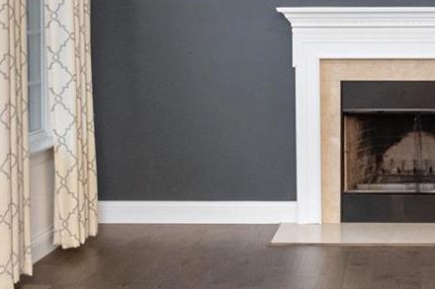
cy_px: 8
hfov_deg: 24.8
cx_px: 372
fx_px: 966
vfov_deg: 16.7
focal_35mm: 80
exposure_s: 1/200
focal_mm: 11
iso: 400
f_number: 8
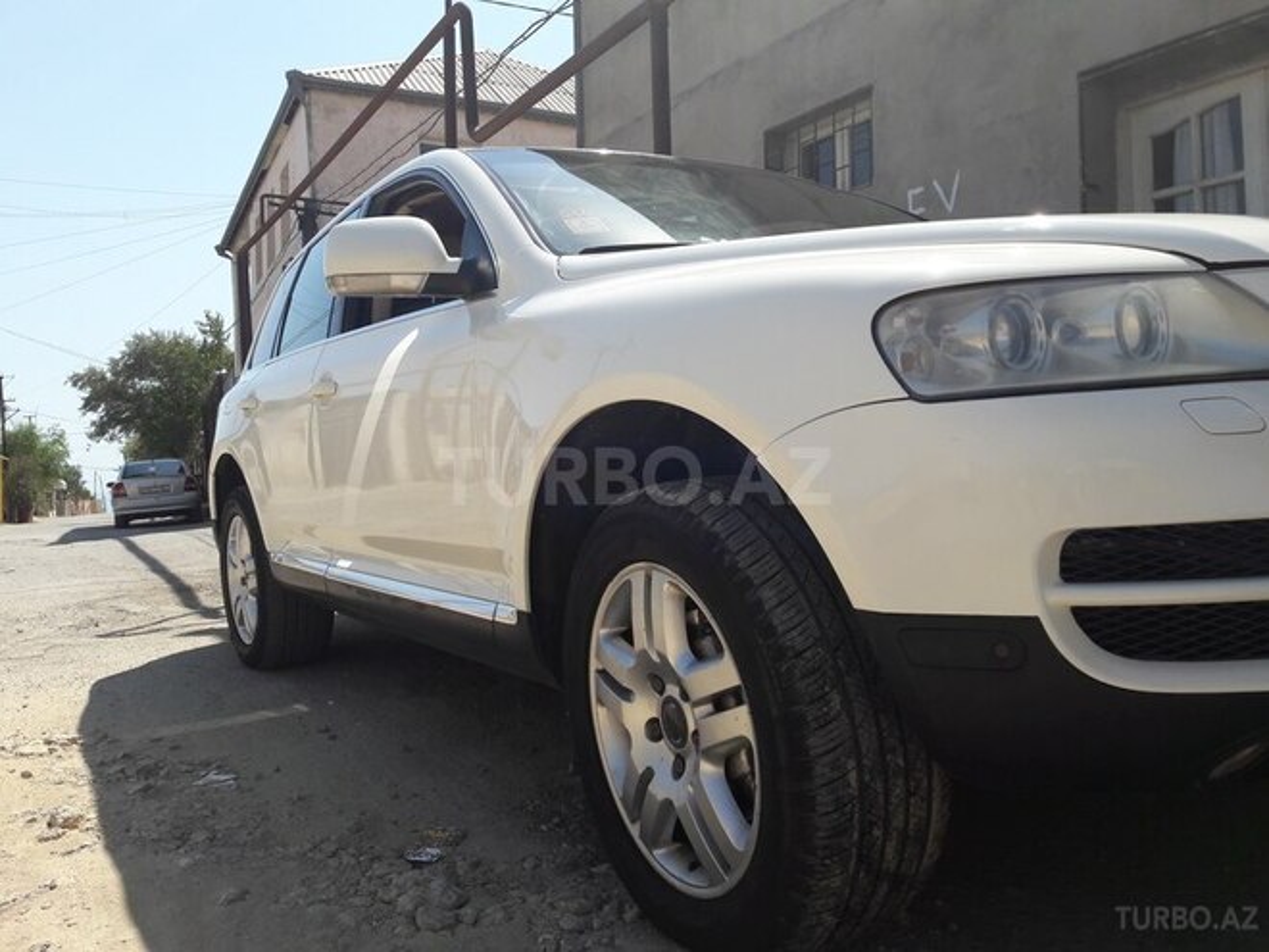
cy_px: 476
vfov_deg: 49.7
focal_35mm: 28
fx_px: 1026
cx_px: 634
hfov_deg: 63.4
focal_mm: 3.7
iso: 40
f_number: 1.9
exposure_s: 1/1370
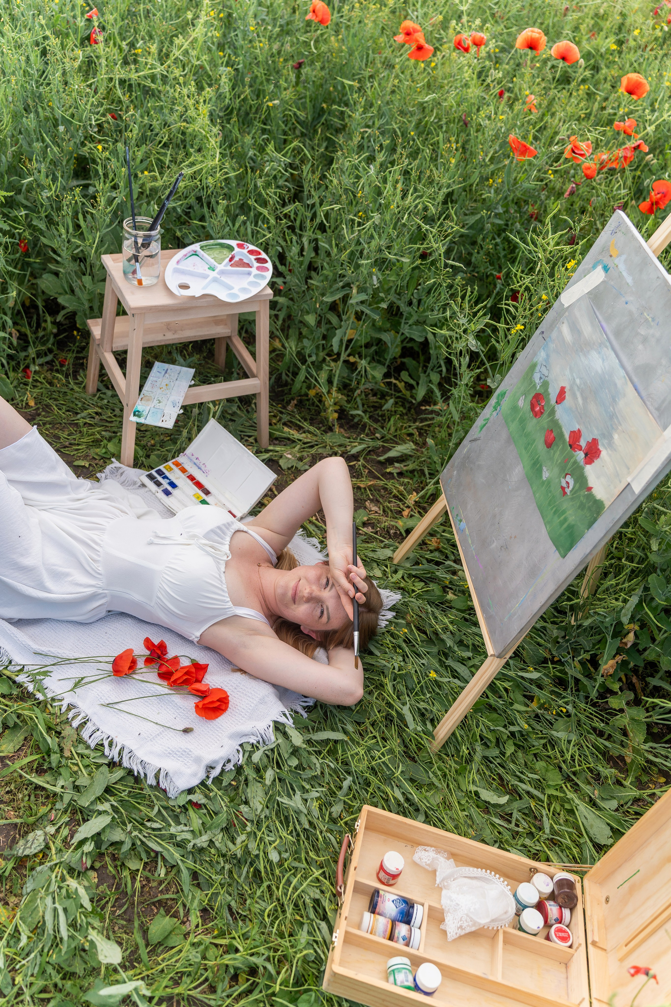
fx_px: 811
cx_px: 336
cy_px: 504
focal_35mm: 29
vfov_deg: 63.7
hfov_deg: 45.0
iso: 125
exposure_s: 1/800
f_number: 3.2
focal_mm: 29
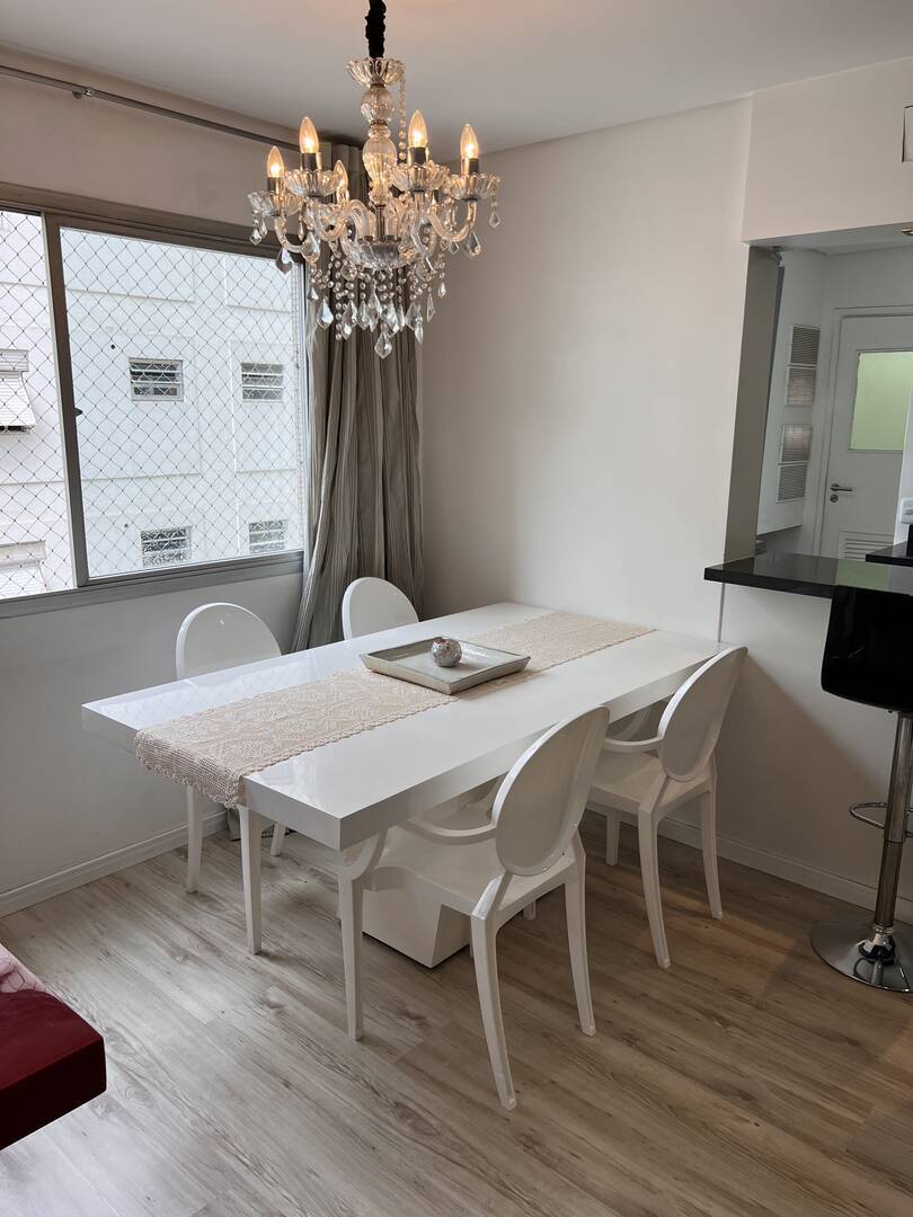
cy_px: 608
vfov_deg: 67.3
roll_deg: -0.5
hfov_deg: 53.1
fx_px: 914
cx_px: 456
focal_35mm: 26
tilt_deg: -12.4
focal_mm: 5.7
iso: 50
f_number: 1.5
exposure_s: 1/323
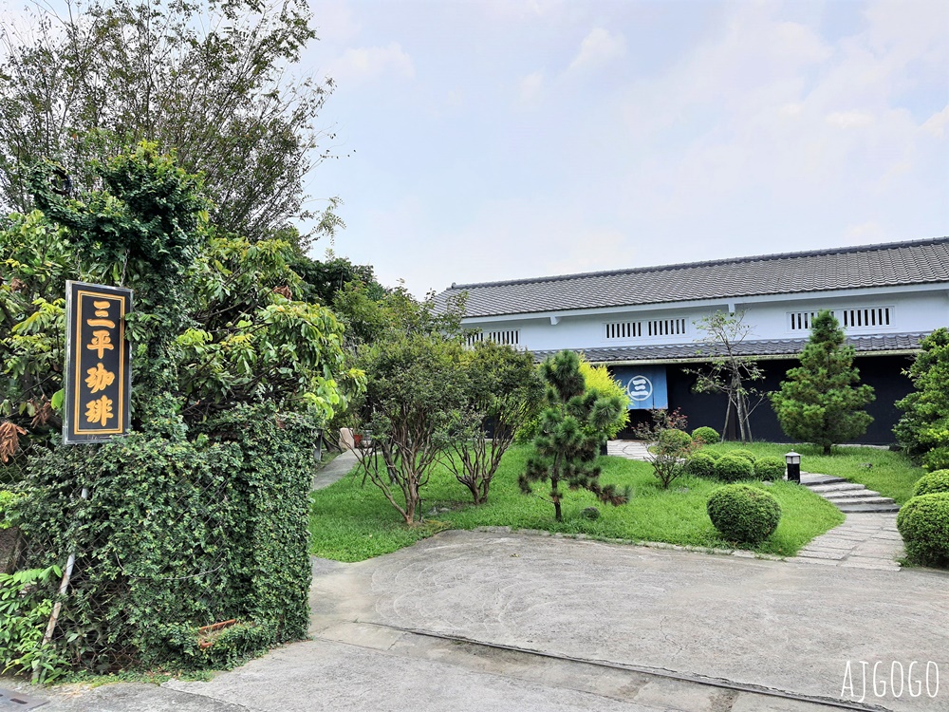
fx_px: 713
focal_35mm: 26
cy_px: 356
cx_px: 474
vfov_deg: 53.1
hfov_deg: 67.3
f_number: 1.7
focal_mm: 4.32
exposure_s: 1/1768
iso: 50
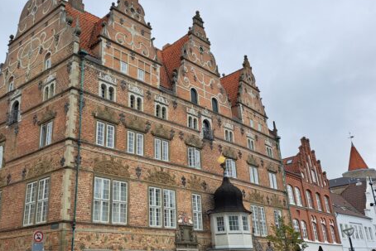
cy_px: 134
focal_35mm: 33
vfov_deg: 40.0
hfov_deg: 56.5
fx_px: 345
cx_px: 141
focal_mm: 5.23
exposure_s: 1/1160
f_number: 1.8
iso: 50
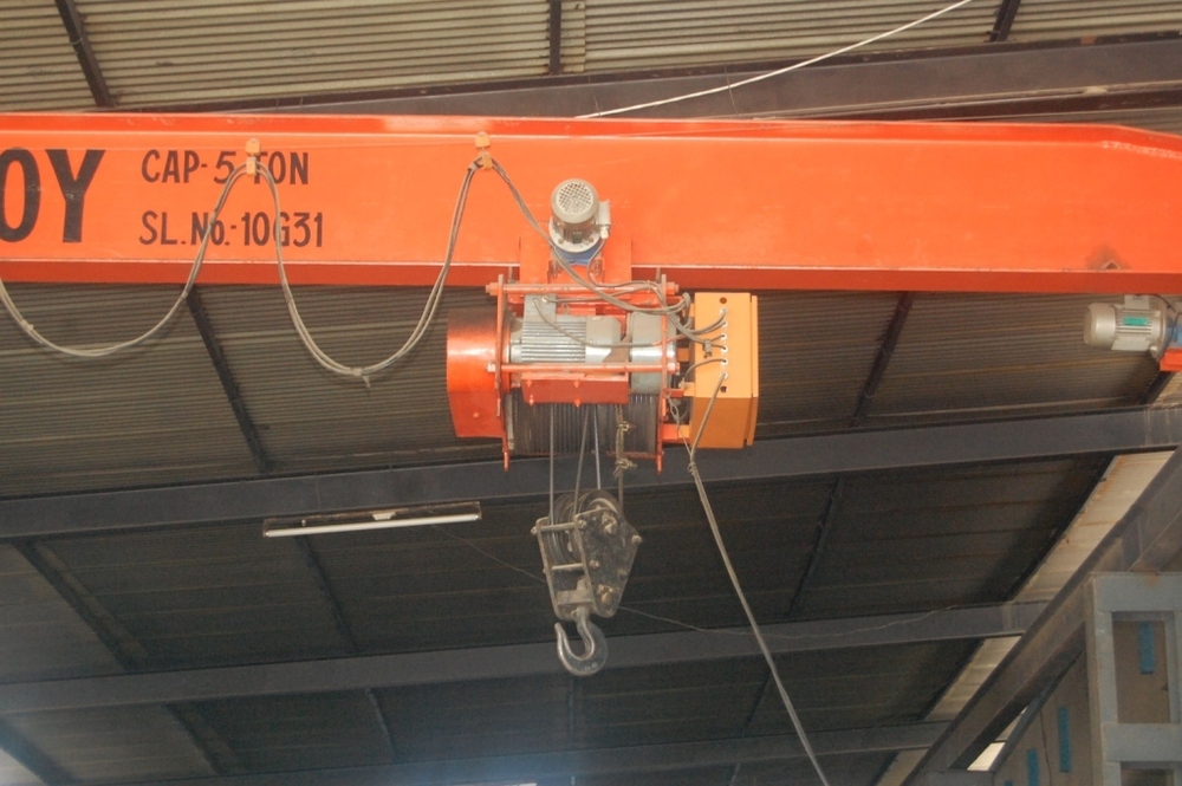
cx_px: 591
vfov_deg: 18.9
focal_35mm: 72
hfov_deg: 28.1
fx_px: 2362
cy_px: 393
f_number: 5.6
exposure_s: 1/60
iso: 1600
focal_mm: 48
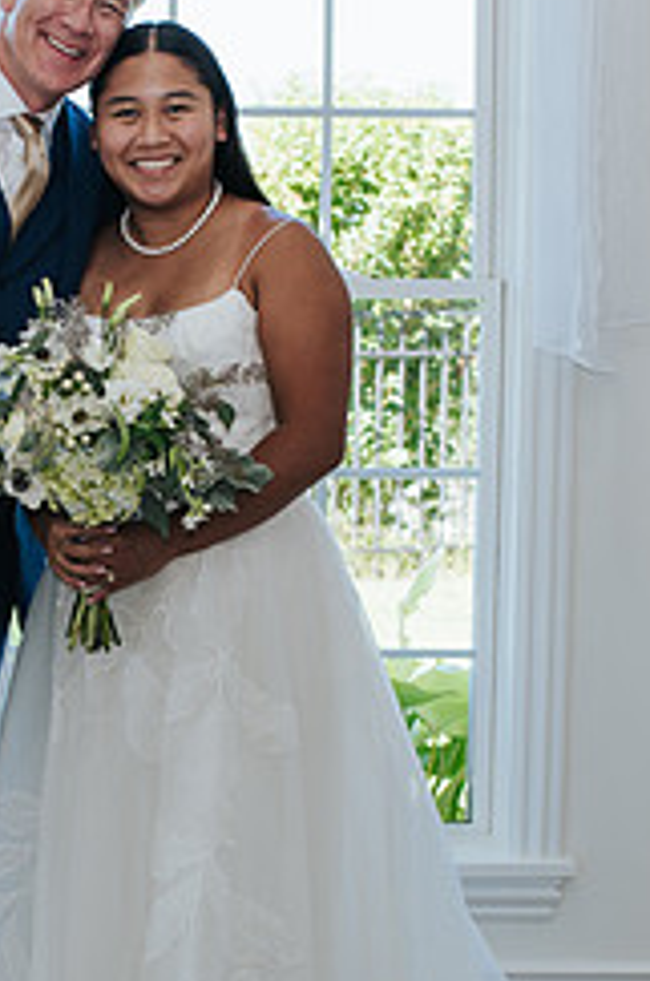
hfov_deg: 12.4
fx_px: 2937
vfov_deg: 18.9
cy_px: 641
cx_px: -36
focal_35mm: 108
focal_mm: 35
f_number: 3.5
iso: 200
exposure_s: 1/200
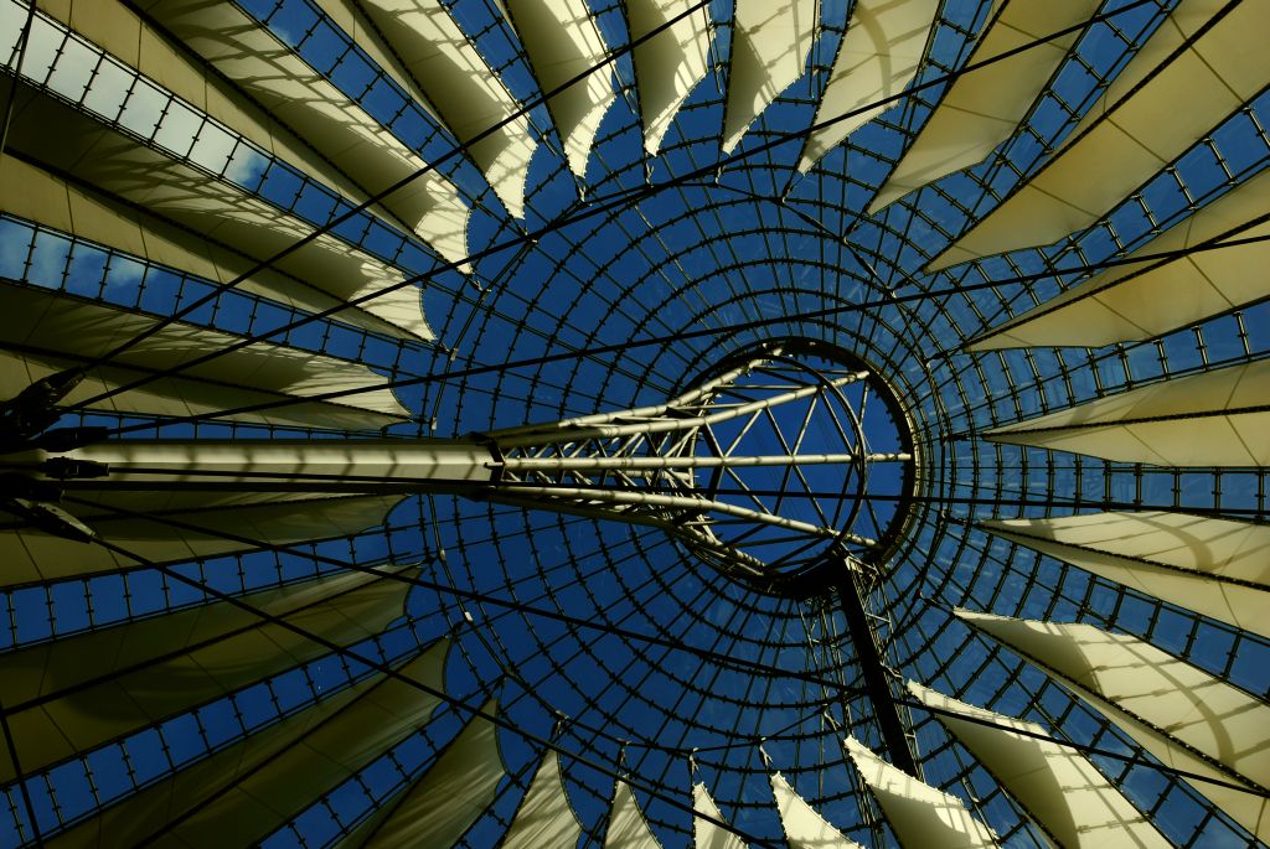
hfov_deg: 46.4
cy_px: 424
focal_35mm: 42
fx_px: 1483
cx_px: 635
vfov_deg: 32.0
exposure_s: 1/250
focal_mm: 28
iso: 100
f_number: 7.1
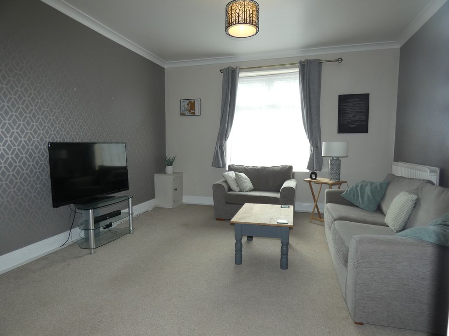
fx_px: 259
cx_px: 224
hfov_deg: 81.7
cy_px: 168
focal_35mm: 20
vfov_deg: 66.0
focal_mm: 3.6
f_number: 2.8
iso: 80
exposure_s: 1/60
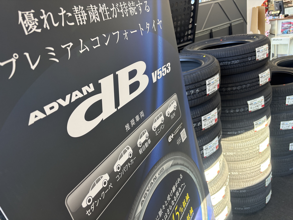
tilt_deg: -22.6
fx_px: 220
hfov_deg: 67.3
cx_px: 146
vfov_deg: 53.1
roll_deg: +10.8
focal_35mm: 26
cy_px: 110
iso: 80
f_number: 1.6
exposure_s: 1/50
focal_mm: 5.96
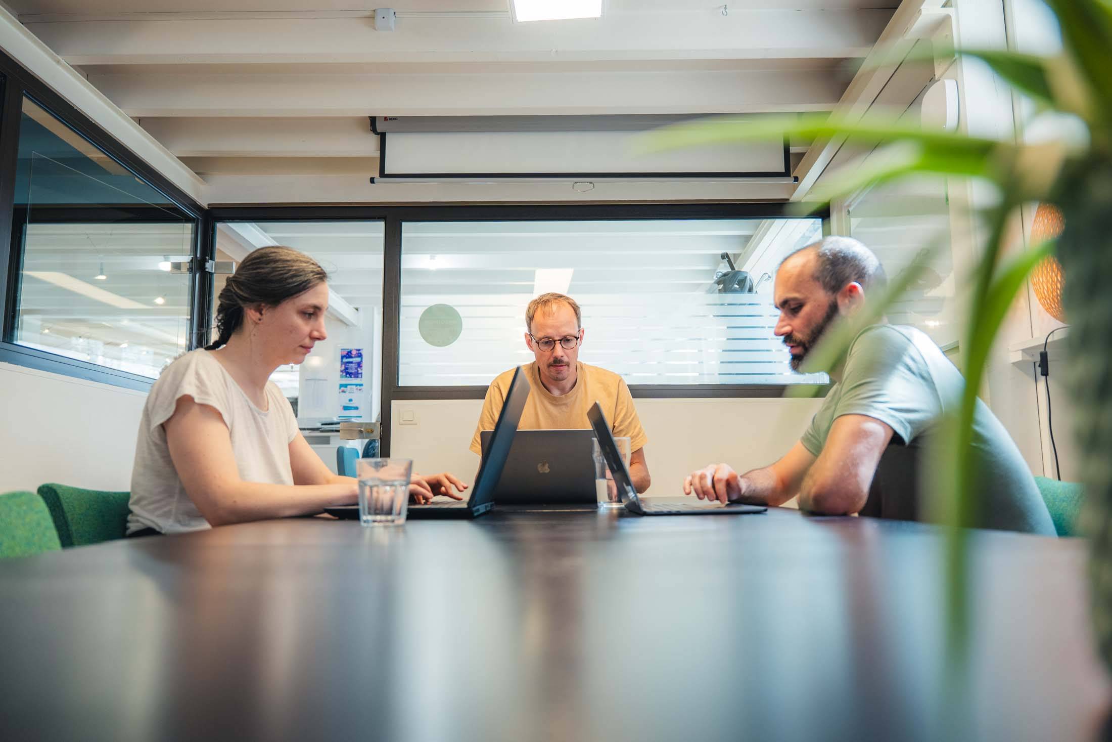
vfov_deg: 50.1
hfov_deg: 70.1
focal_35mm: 26
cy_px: 371
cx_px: 544
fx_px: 793
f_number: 2.8
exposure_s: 1/100
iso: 320
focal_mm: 25
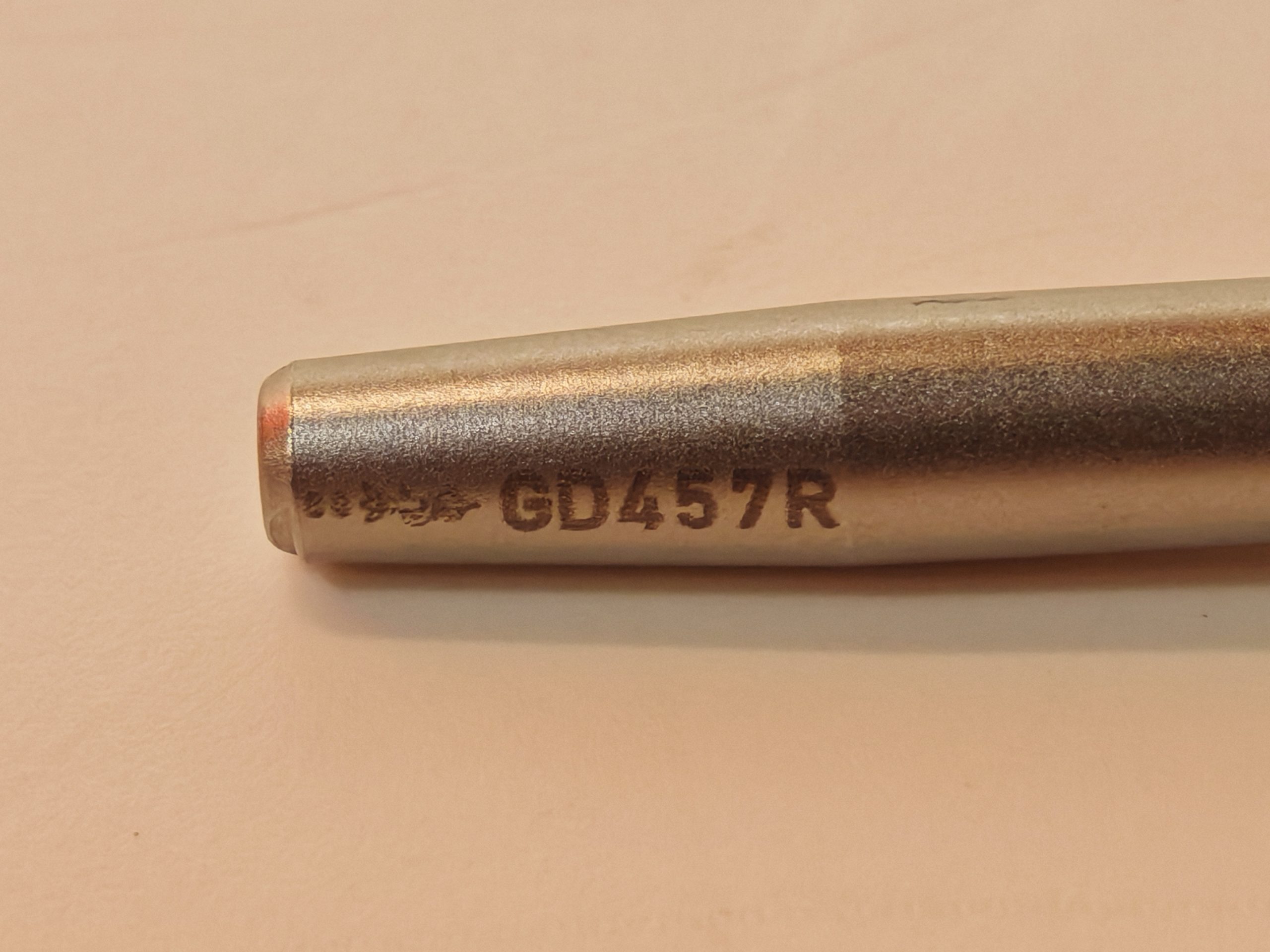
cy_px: 476
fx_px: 4843
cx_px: 635
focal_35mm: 132
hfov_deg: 14.9
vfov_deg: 11.2
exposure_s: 1/50
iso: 200
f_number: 2
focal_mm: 6.83
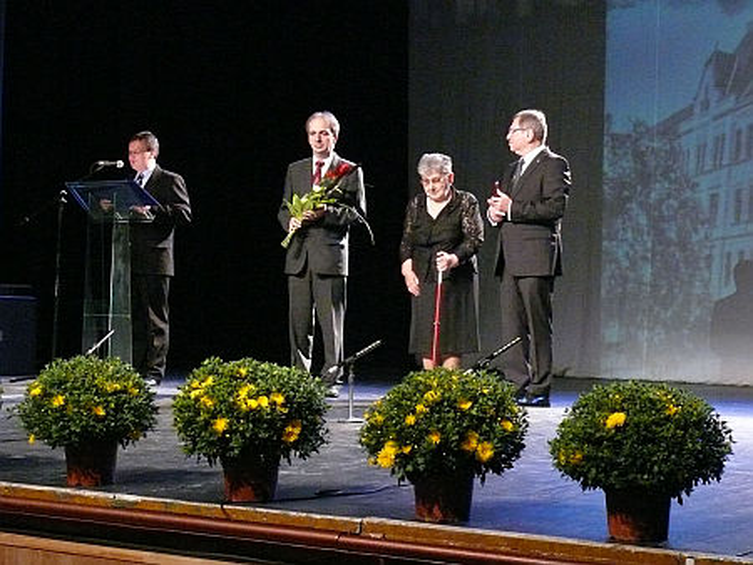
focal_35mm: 81
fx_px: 1763
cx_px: 376
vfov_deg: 18.2
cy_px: 282
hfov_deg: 24.1
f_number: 3.2
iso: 800
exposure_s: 1/40
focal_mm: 11.9
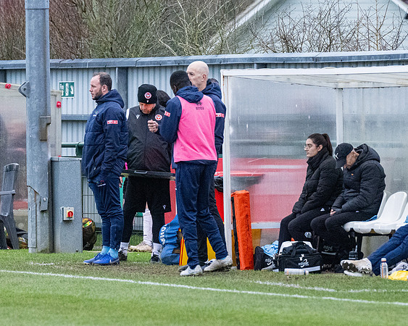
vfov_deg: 3.4
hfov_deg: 4.2
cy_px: 177
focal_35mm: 460
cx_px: 150
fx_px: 5557
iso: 4000
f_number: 4
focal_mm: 200
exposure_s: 1/1250
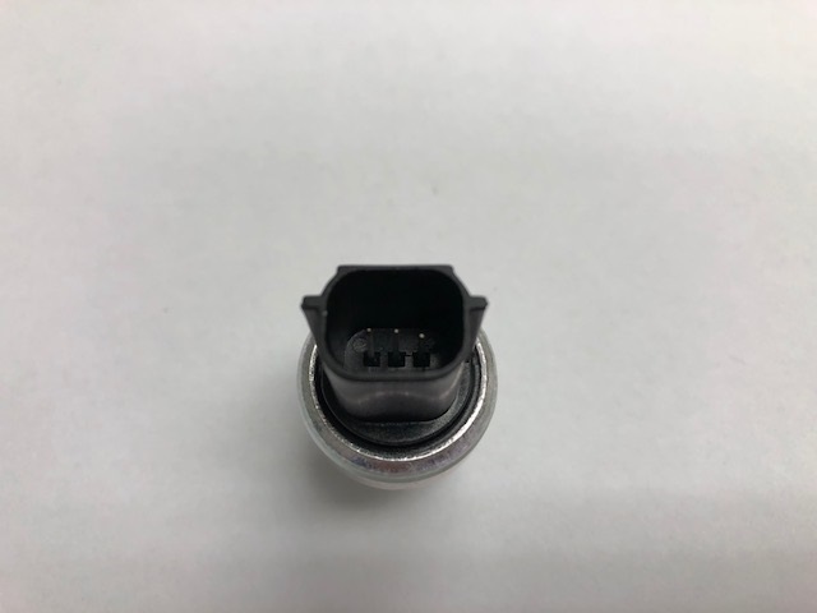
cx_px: 408
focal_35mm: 28
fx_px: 661
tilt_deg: -66.7
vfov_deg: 49.7
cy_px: 306
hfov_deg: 63.4
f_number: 1.8
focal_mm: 3.99
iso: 50
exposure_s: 1/120
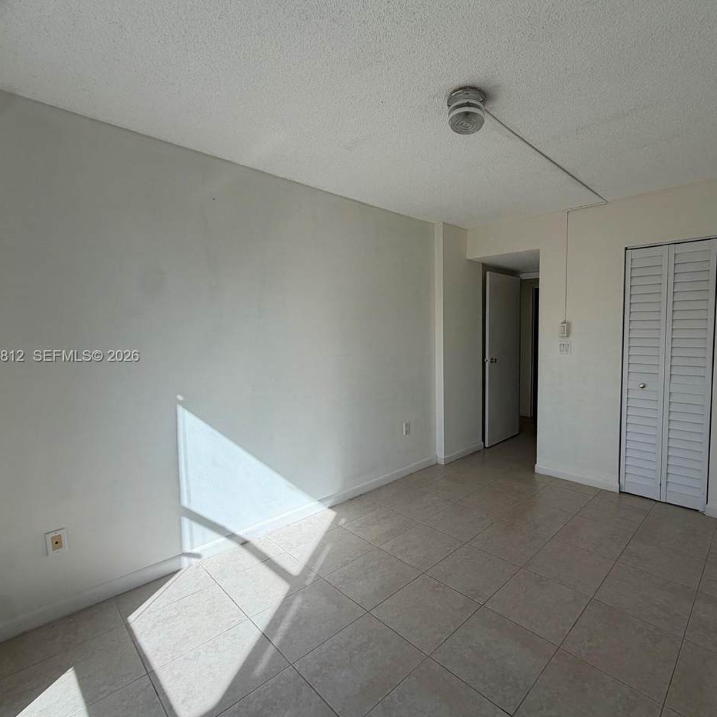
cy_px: 357
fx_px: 398
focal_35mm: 17
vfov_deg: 84.0
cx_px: 440
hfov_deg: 82.7
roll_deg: +0.9
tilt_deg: -3.4
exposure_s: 1/368
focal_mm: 2.22
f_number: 2.2
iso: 50
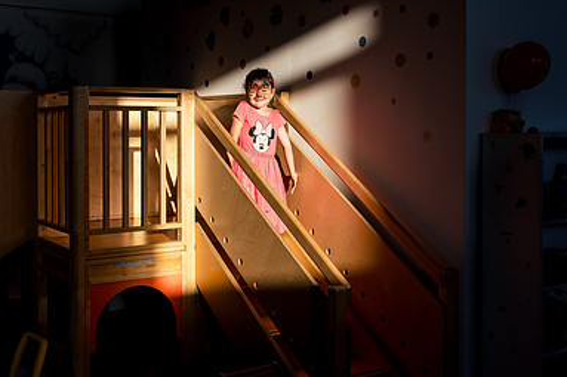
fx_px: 724
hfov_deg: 42.6
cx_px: 242
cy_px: 139
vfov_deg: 29.1
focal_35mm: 46
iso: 160
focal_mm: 24
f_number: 3.2
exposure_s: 1/640
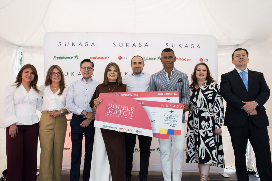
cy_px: 90
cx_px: 136
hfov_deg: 61.9
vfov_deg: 43.6
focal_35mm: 30
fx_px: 227
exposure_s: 1/250
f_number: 9
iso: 640
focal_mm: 30
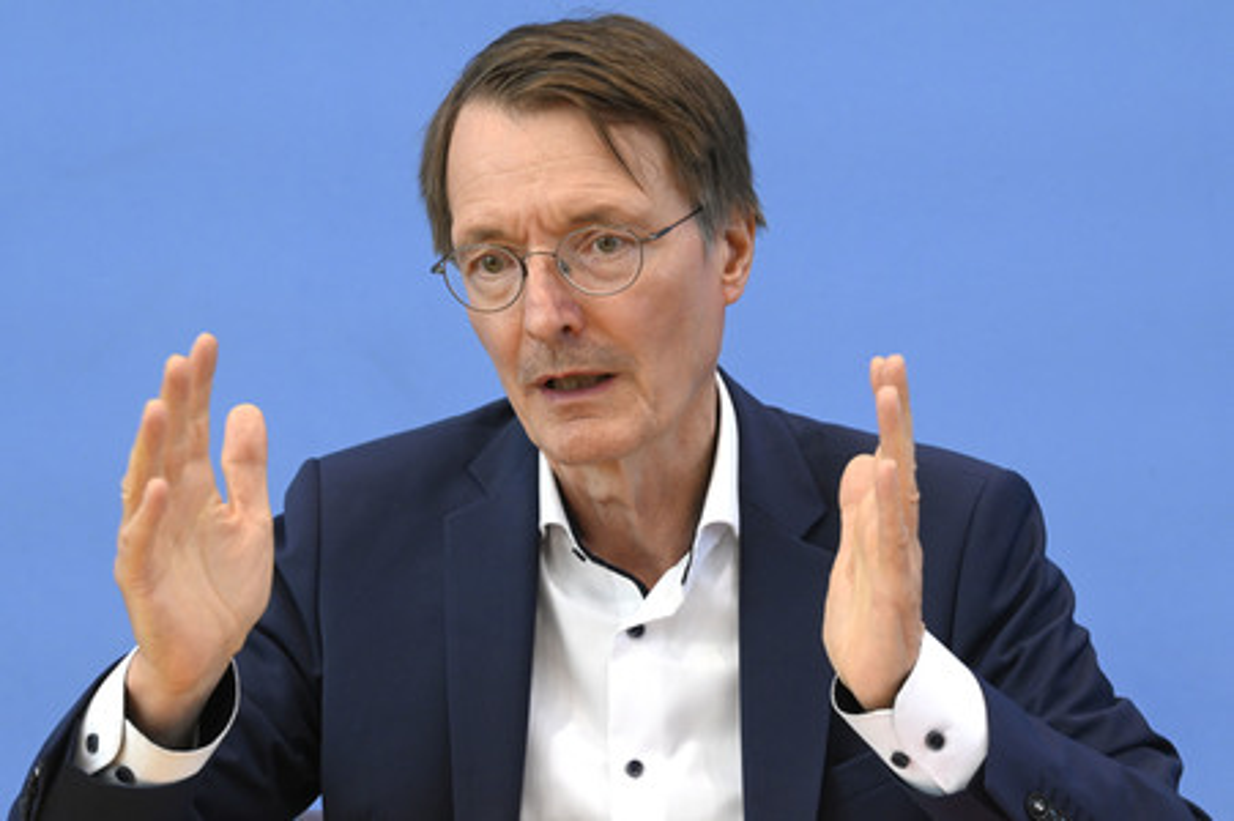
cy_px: 410
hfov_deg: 16.8
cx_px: 617
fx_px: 4179
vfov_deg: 11.2
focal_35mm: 122
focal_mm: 122
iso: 3200
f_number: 9
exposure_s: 1/320
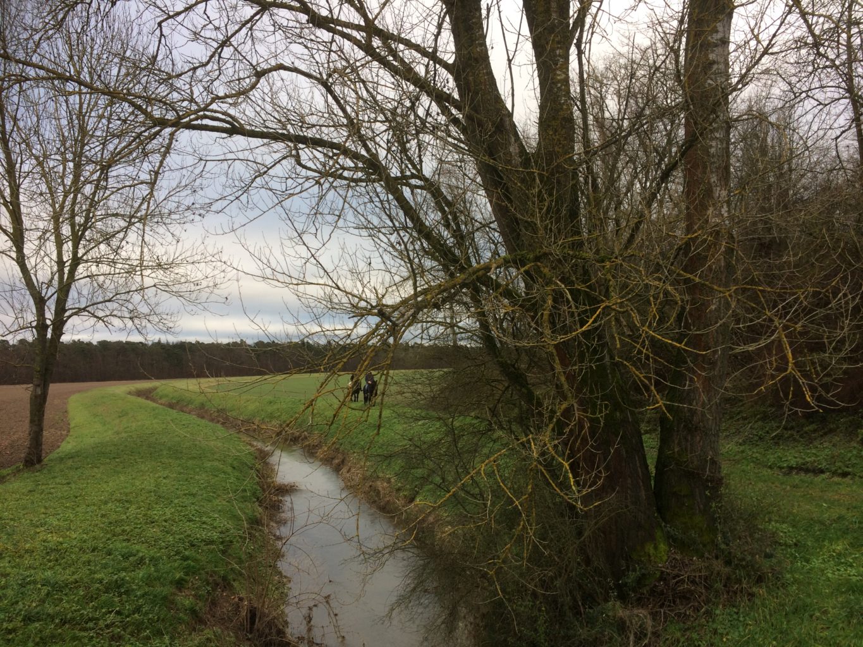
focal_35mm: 29
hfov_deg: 61.7
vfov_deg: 48.2
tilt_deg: +2.5
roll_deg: +2.9
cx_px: 432
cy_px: 324
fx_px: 723
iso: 32
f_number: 2.2
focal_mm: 4.15
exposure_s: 1/120
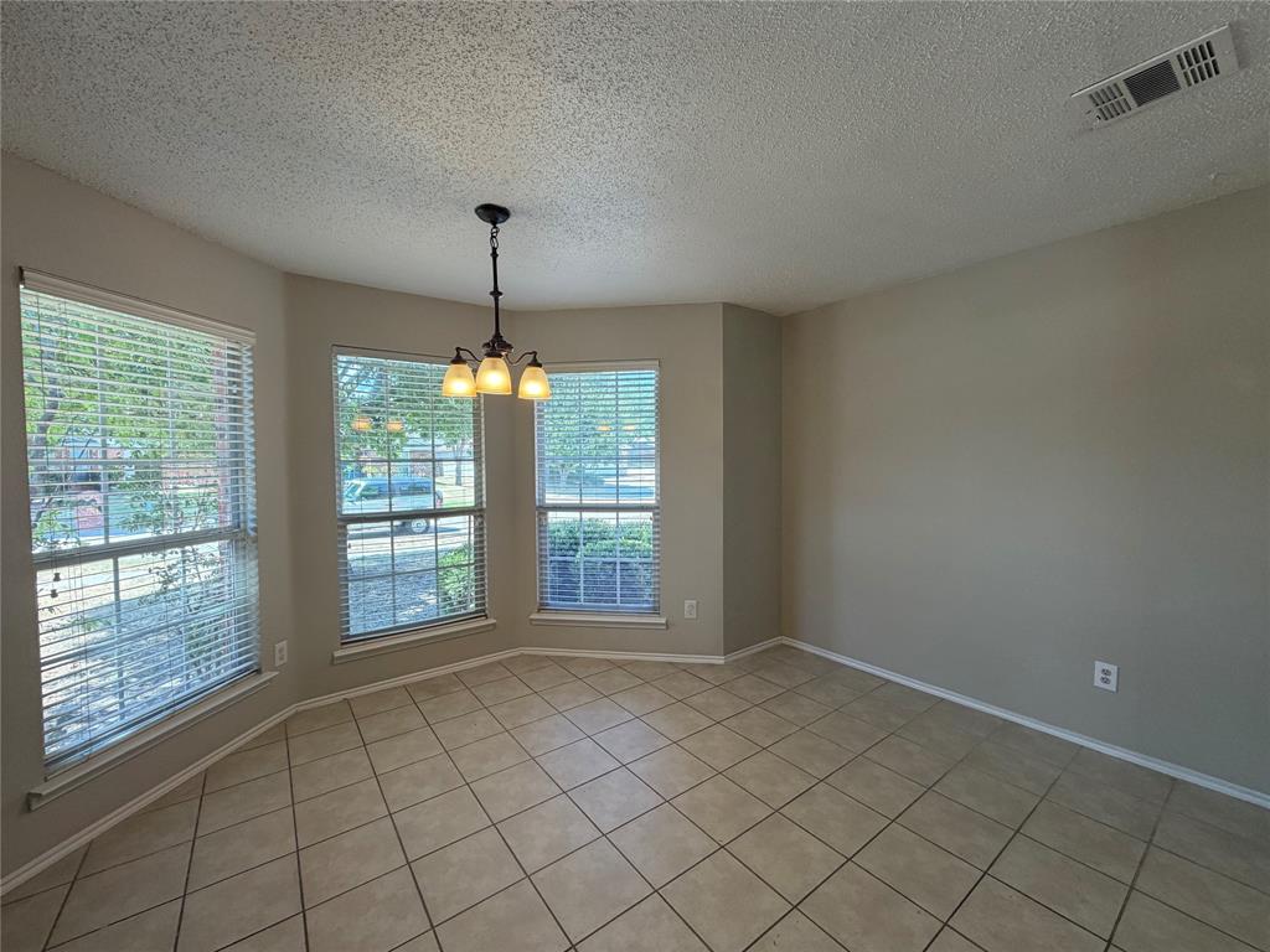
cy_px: 476
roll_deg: -0.2
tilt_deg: -2.8
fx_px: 514
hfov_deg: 102.1
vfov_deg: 85.7
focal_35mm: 14
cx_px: 635
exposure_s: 1/120
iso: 125
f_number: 2.2
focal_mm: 2.22
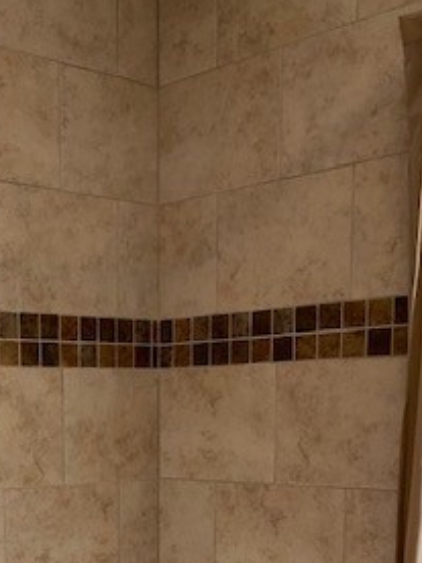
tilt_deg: -7.6
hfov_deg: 22.0
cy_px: 577
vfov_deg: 27.9
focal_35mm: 65
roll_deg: +0.2
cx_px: 37
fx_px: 1057
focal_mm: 3.99
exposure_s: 1/30
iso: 32
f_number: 1.8
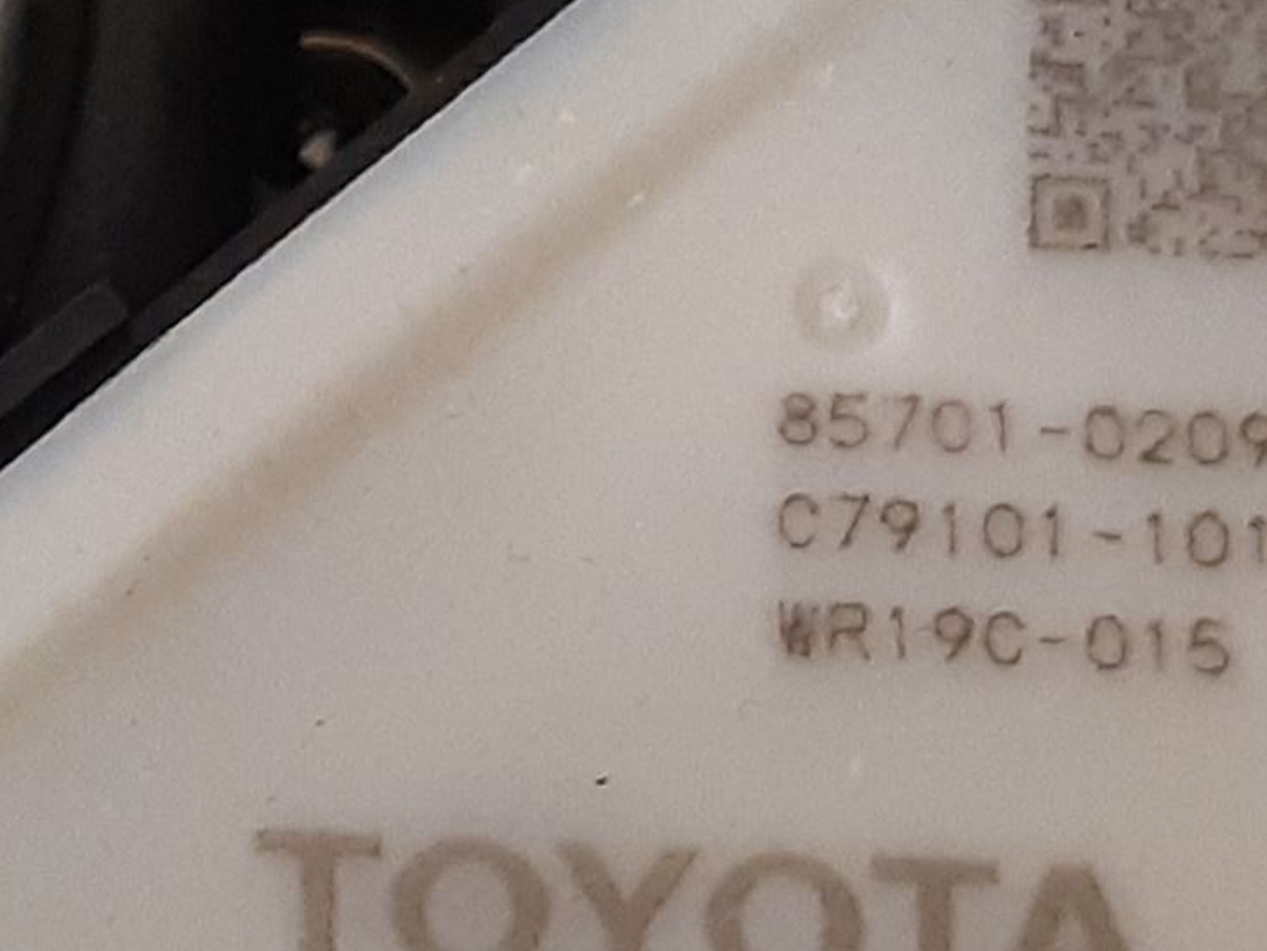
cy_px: 808
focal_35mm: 73
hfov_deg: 26.5
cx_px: 415
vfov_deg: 19.9
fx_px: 2672
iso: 250
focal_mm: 3.93
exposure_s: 1/50
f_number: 1.7
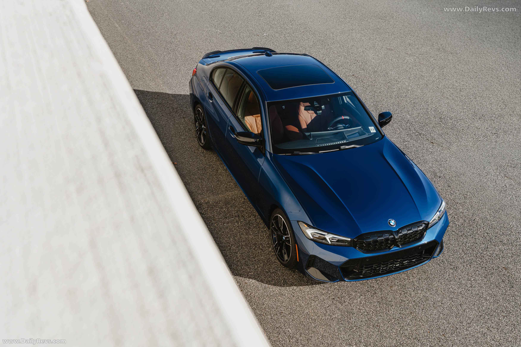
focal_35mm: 42
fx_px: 609
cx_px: 260
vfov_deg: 31.8
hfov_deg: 46.3
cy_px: 174
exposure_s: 1/125
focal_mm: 42.1
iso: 200
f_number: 7.1
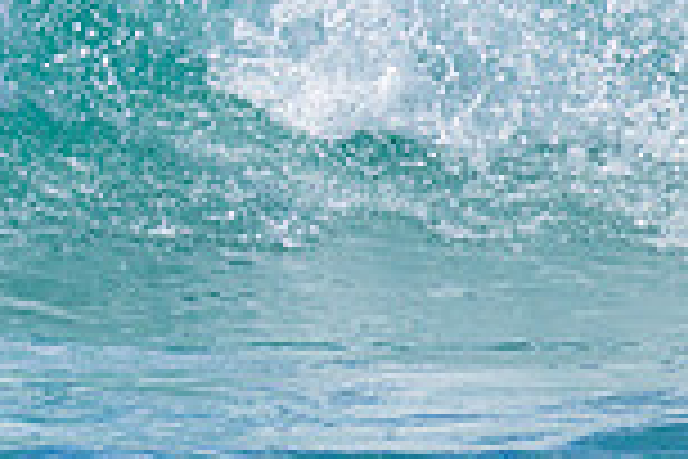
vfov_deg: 0.5
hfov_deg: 0.7
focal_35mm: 3025
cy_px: -56
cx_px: -607
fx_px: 57807
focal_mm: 800
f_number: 11
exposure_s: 1/2000
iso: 640
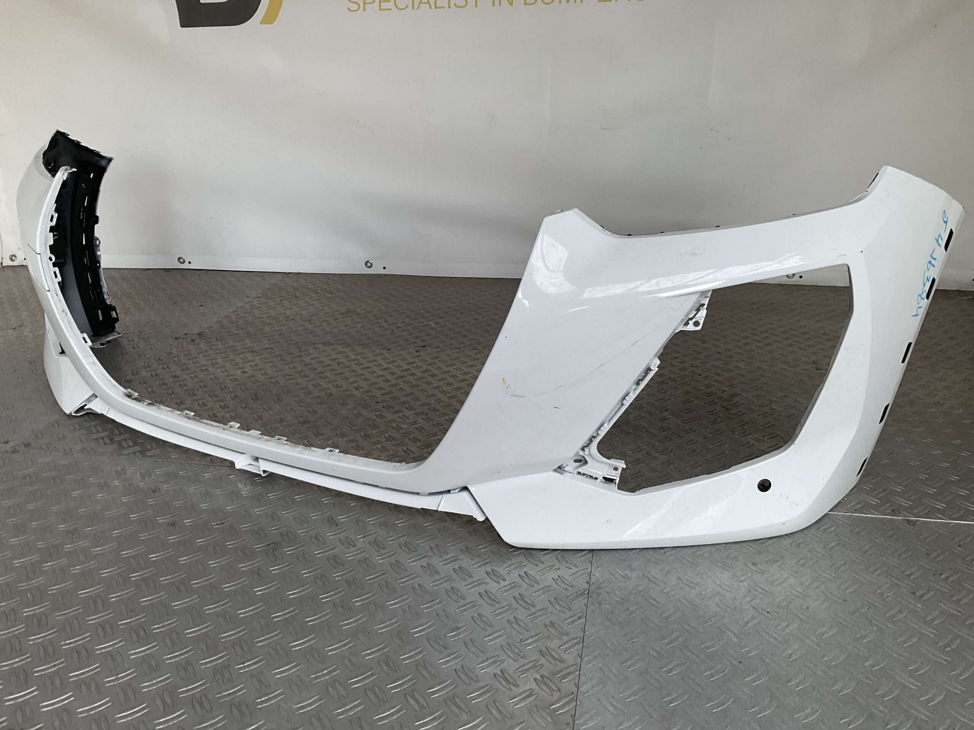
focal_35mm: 29
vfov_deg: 48.2
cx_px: 487
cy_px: 365
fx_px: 816
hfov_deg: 61.7
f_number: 1.8
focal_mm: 3
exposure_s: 1/100
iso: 50
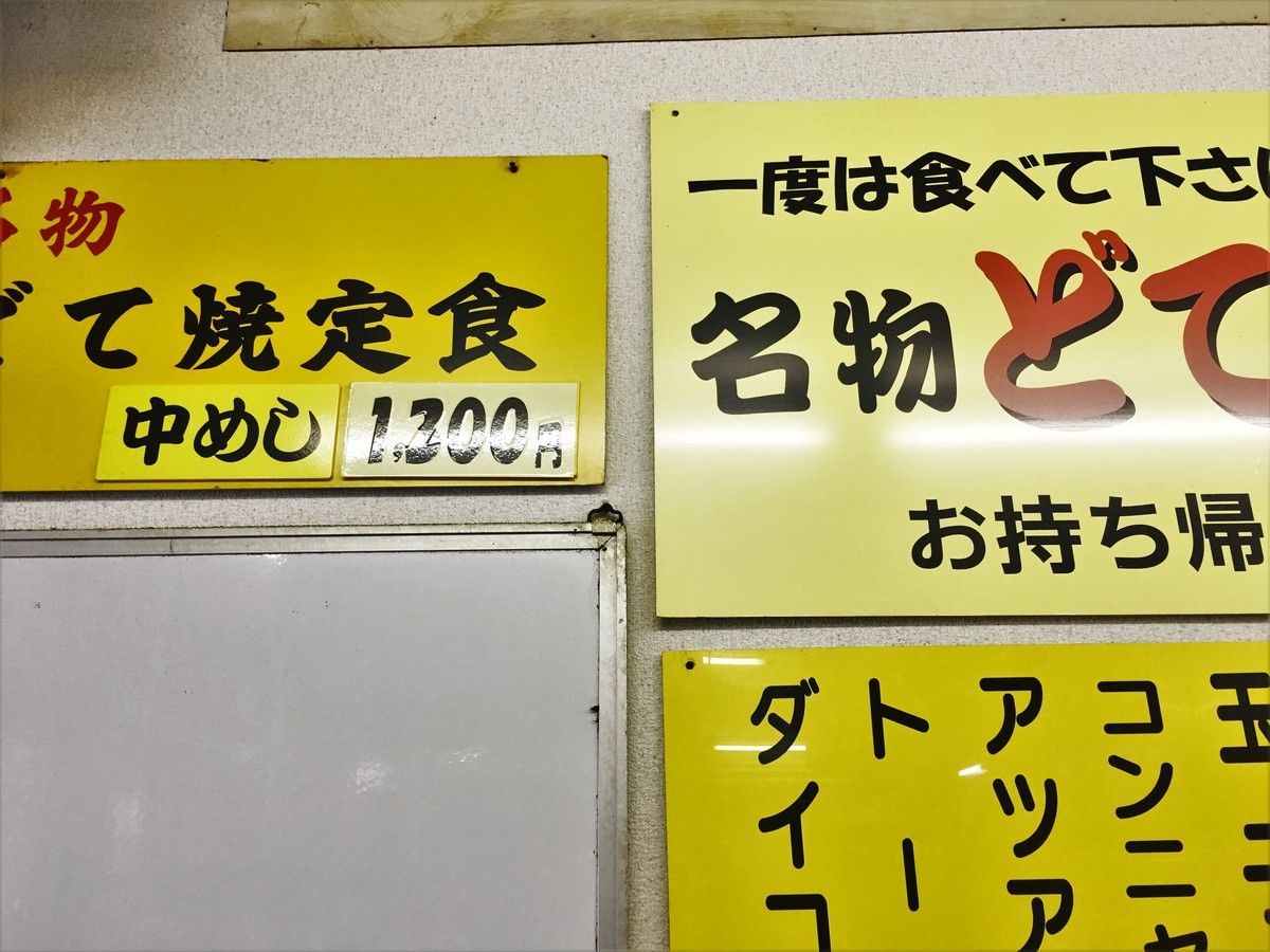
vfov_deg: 48.2
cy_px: 476
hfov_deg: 61.7
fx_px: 1064
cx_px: 635
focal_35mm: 29
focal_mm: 4.15
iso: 40
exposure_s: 1/30
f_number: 2.2
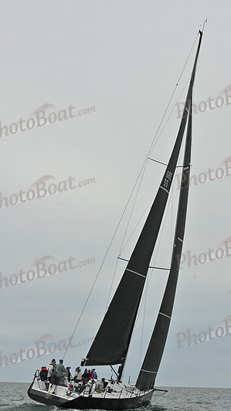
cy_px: 221
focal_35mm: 80
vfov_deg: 26.5
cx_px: 136
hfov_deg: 15.1
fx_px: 872
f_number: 9
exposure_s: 1/1250
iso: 320
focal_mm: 70
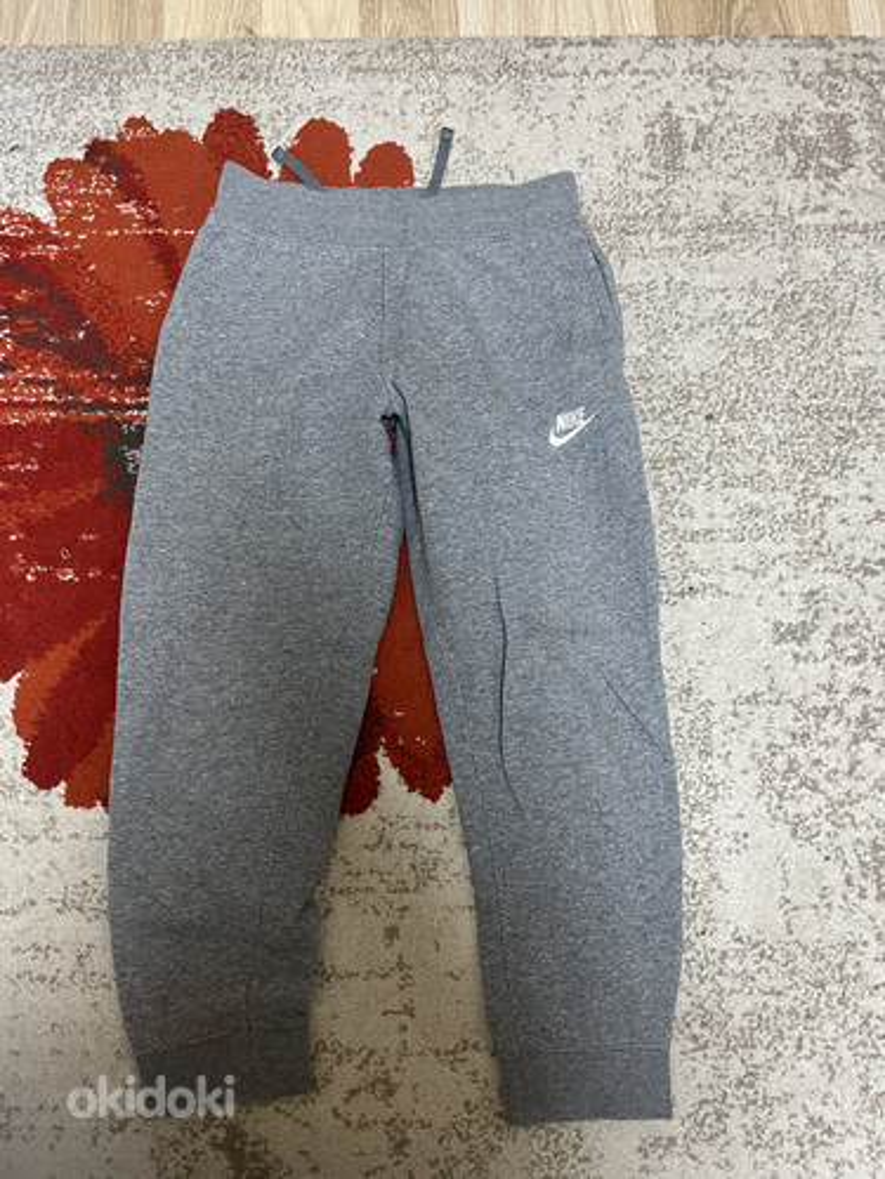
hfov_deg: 53.1
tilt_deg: -79.4
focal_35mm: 26
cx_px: 442
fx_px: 886
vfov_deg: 67.3
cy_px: 590
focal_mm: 5.1
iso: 320
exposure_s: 1/50
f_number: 1.6
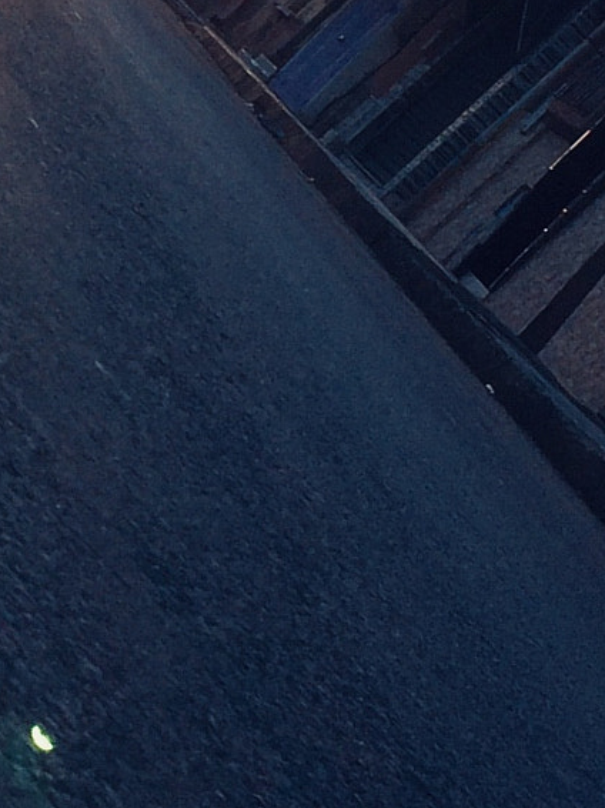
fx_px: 1912
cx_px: 2
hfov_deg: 17.6
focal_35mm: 82
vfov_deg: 23.4
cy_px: 144
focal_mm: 4.15
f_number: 2.2
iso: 32
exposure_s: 1/501
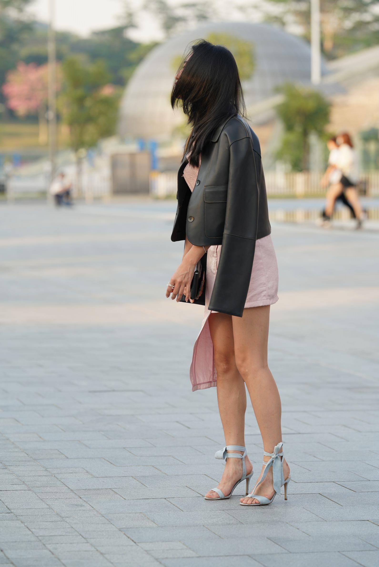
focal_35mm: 135
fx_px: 2131
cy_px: 284
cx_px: 190
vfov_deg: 15.2
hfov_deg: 10.2
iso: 320
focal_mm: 135
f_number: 3.5
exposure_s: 1/500
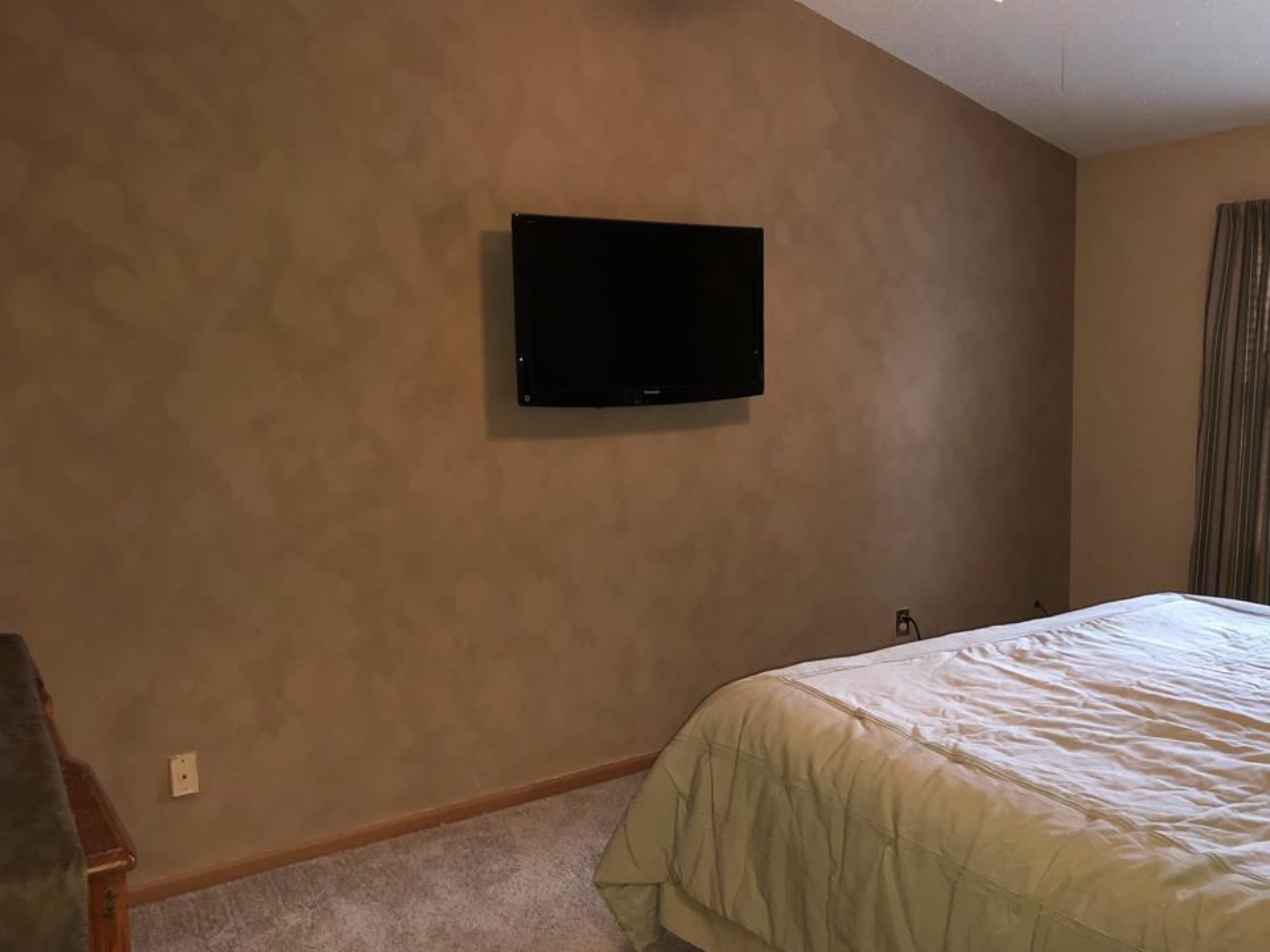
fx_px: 1137
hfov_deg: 58.4
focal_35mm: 31
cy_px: 468
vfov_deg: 45.4
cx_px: 656
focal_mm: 3.99
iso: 100
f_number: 1.8
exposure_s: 1/10
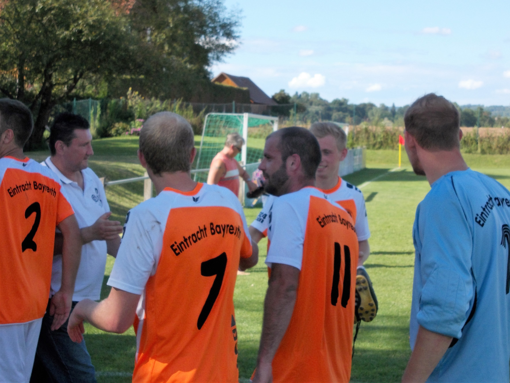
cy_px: 192
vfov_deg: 18.0
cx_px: 255
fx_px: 1208
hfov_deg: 23.8
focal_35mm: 82
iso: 80
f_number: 4.8
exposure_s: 1/250
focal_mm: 11.6
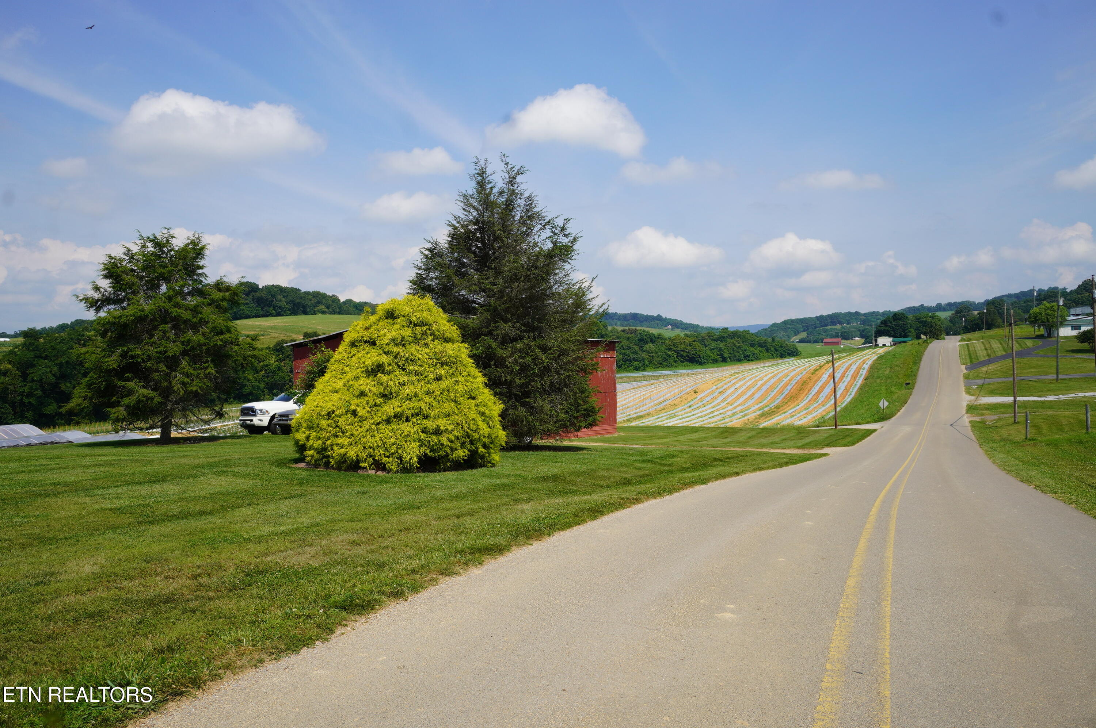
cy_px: 364
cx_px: 548
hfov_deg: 67.4
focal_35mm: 27
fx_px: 821
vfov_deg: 47.8
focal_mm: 18
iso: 100
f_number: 10
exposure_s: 1/200
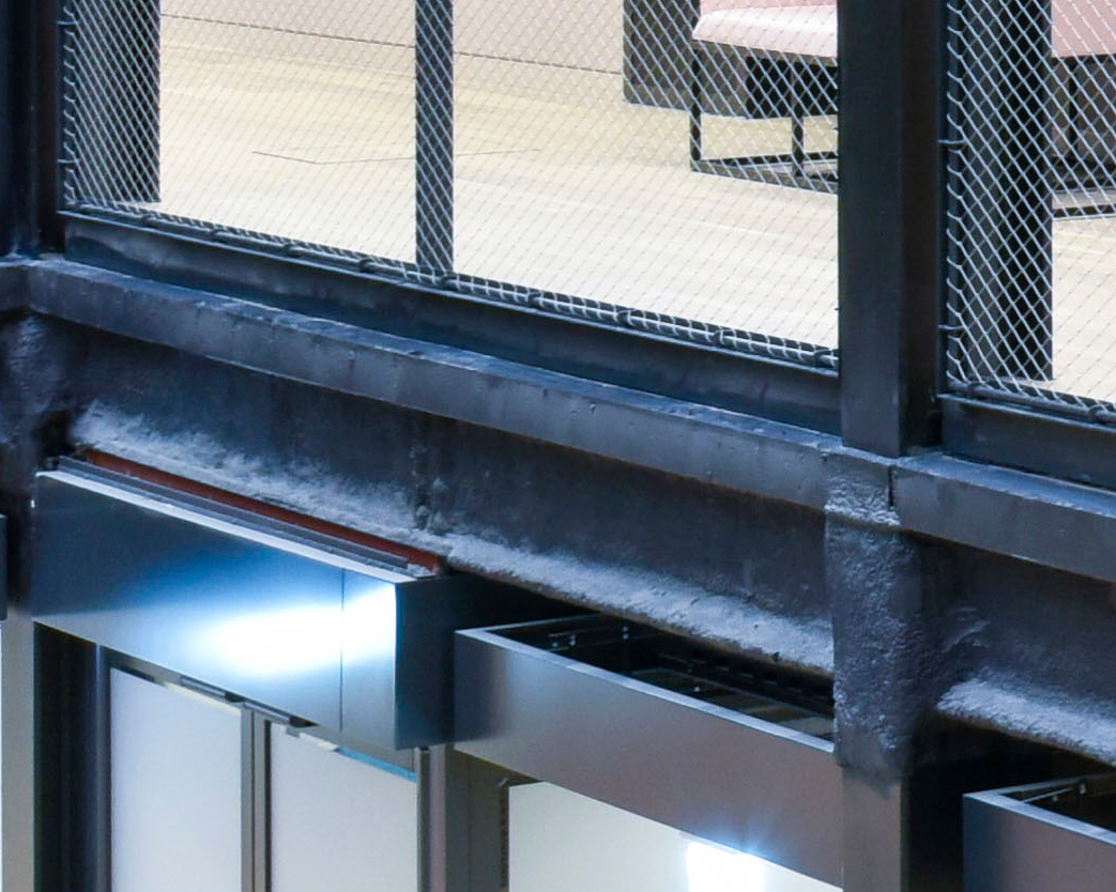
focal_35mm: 159
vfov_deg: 9.5
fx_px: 5251
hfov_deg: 8.8
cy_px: -307
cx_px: 3823
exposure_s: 1
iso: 400
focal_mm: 24
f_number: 13
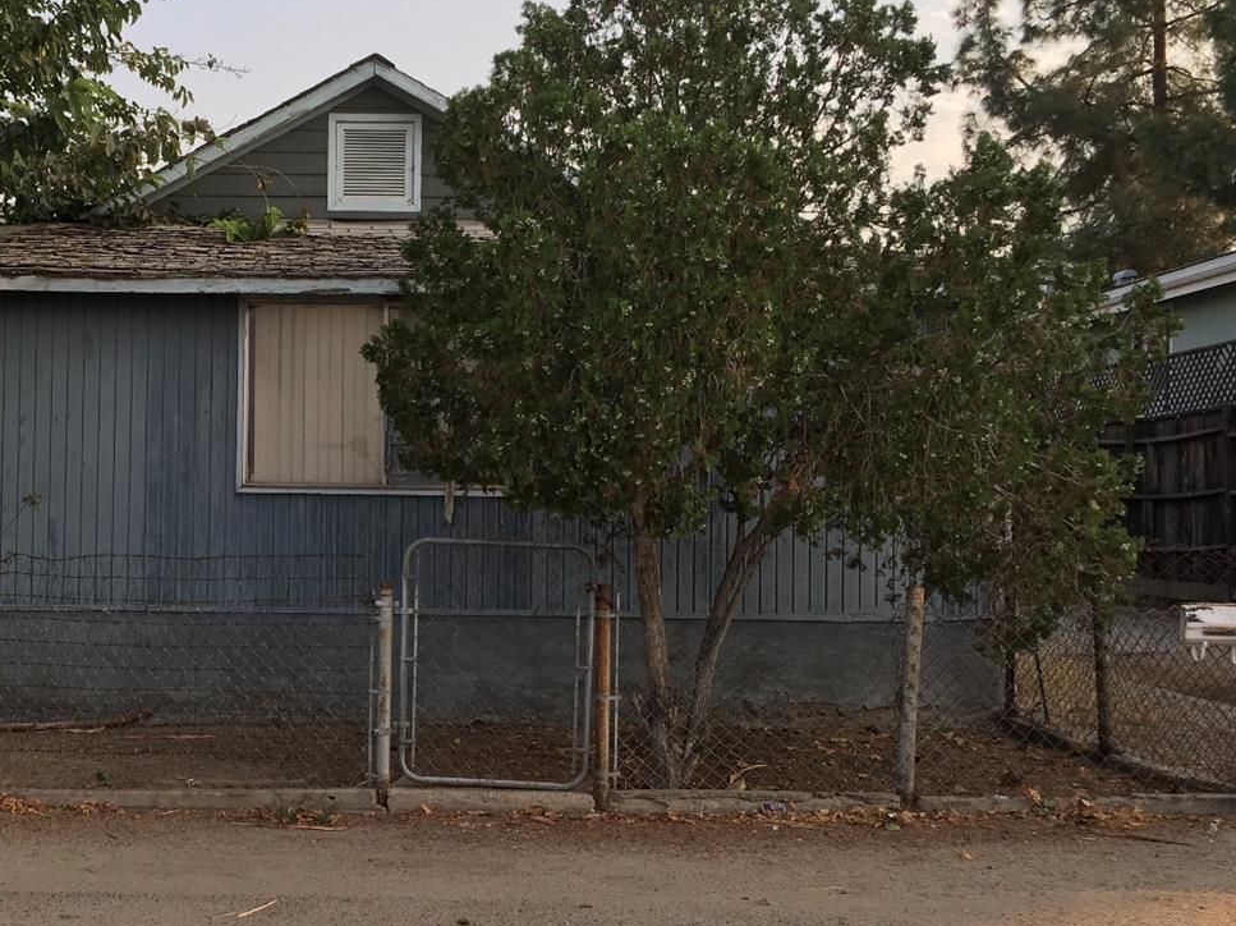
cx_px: 294
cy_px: 505
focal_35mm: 45
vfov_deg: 32.1
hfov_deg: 40.8
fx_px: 1606
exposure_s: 1/396
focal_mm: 4.15
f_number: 2.2
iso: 25
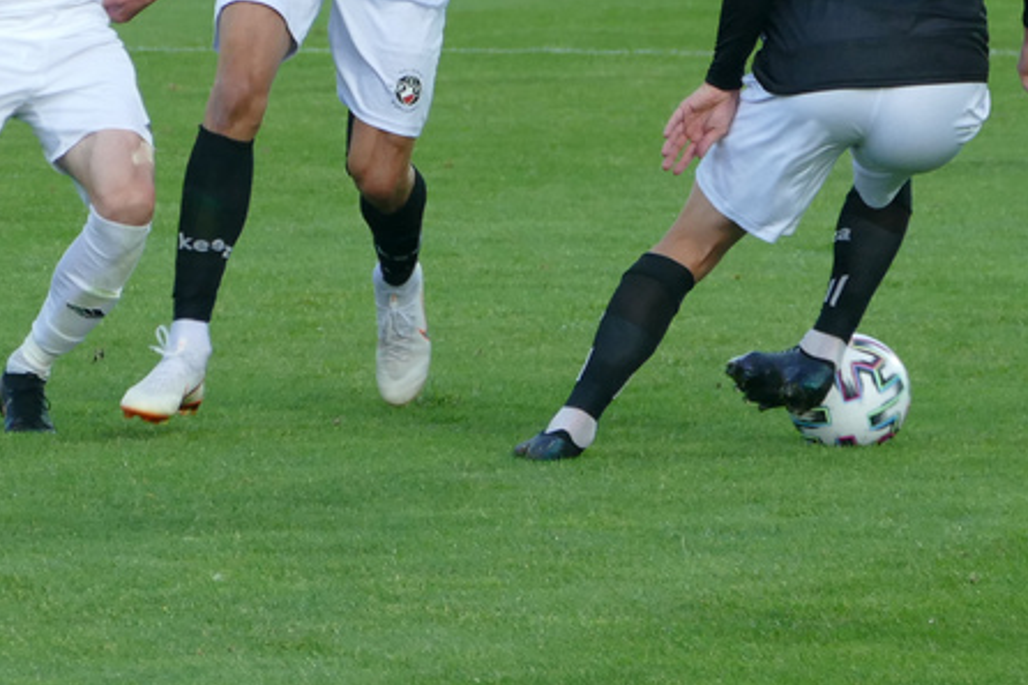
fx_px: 16641
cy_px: -29
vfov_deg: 2.4
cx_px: 675
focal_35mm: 583
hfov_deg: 3.5
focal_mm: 82.28
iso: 500
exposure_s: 1/500
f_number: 4
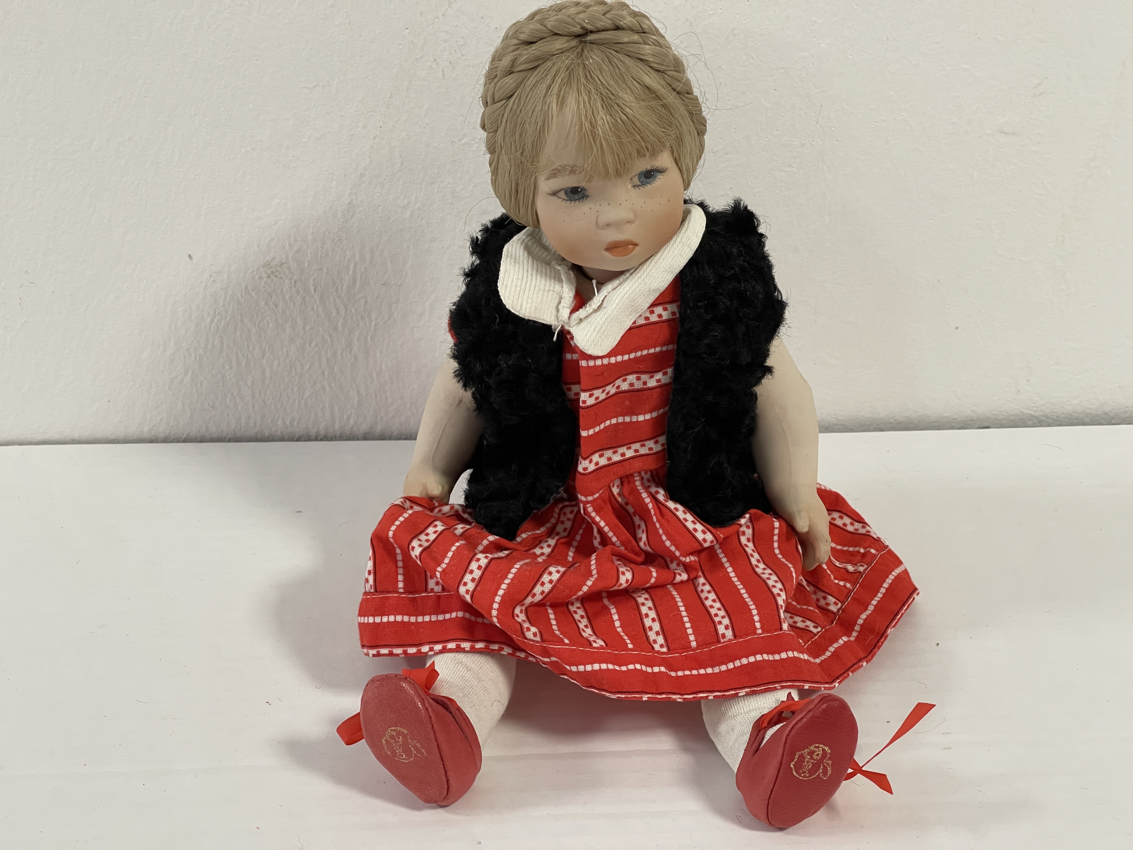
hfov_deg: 30.3
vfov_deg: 22.9
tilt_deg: -27.9
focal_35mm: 64
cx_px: 566
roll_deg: -1.6
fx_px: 2095
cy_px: 425
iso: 200
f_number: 2.2
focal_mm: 7.5
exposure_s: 1/50
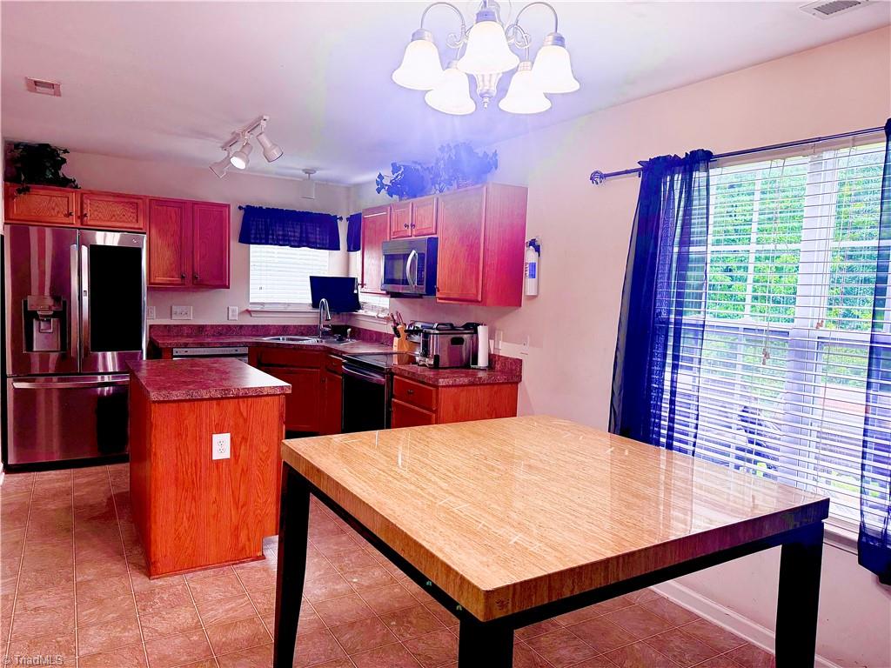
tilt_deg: -6.2
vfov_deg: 56.8
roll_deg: -2.2
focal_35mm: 24
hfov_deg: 71.6
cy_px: 334
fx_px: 618
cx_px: 446
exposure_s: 1/120
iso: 125
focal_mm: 6.76
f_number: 1.78
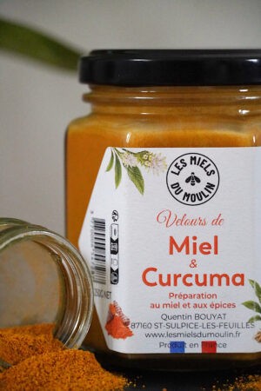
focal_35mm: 150
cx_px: 130
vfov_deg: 13.7
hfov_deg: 9.1
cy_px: 196
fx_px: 1631
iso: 6400
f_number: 5.6
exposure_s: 1/100
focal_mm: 100
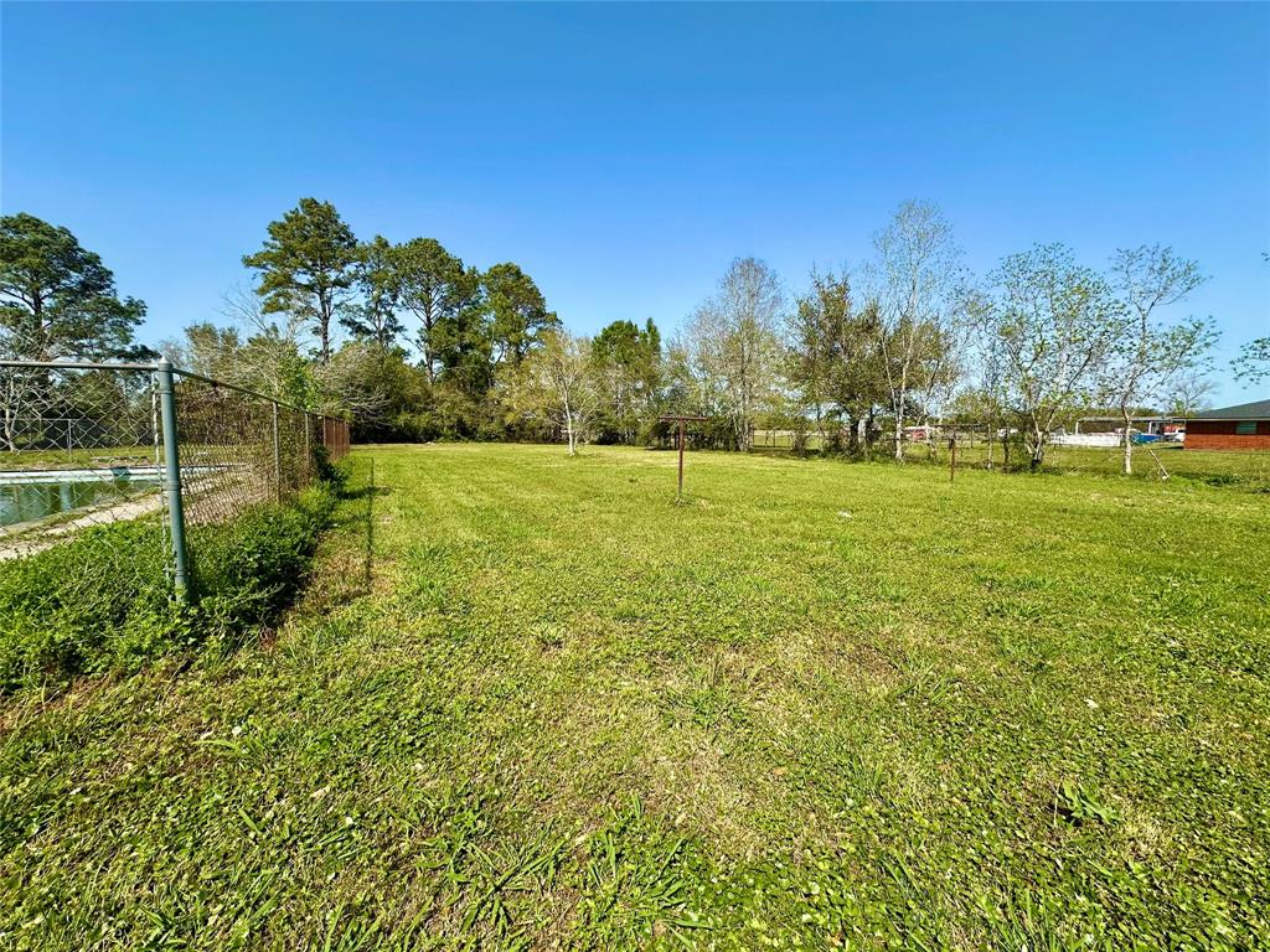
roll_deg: -0.1
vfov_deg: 85.7
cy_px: 476
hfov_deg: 102.1
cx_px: 635
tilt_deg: -4.8
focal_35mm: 14
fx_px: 514
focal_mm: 2.22
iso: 50
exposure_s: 1/1595
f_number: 2.2
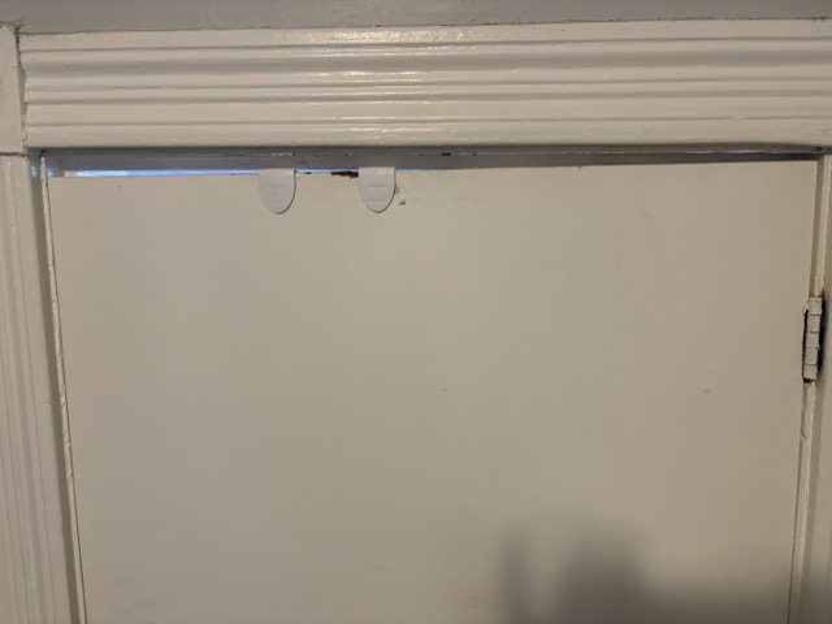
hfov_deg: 67.3
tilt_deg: -7.3
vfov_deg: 53.1
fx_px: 625
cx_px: 416
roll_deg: +1.0
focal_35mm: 26
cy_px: 312
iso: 200
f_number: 1.6
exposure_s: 1/60
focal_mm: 5.96
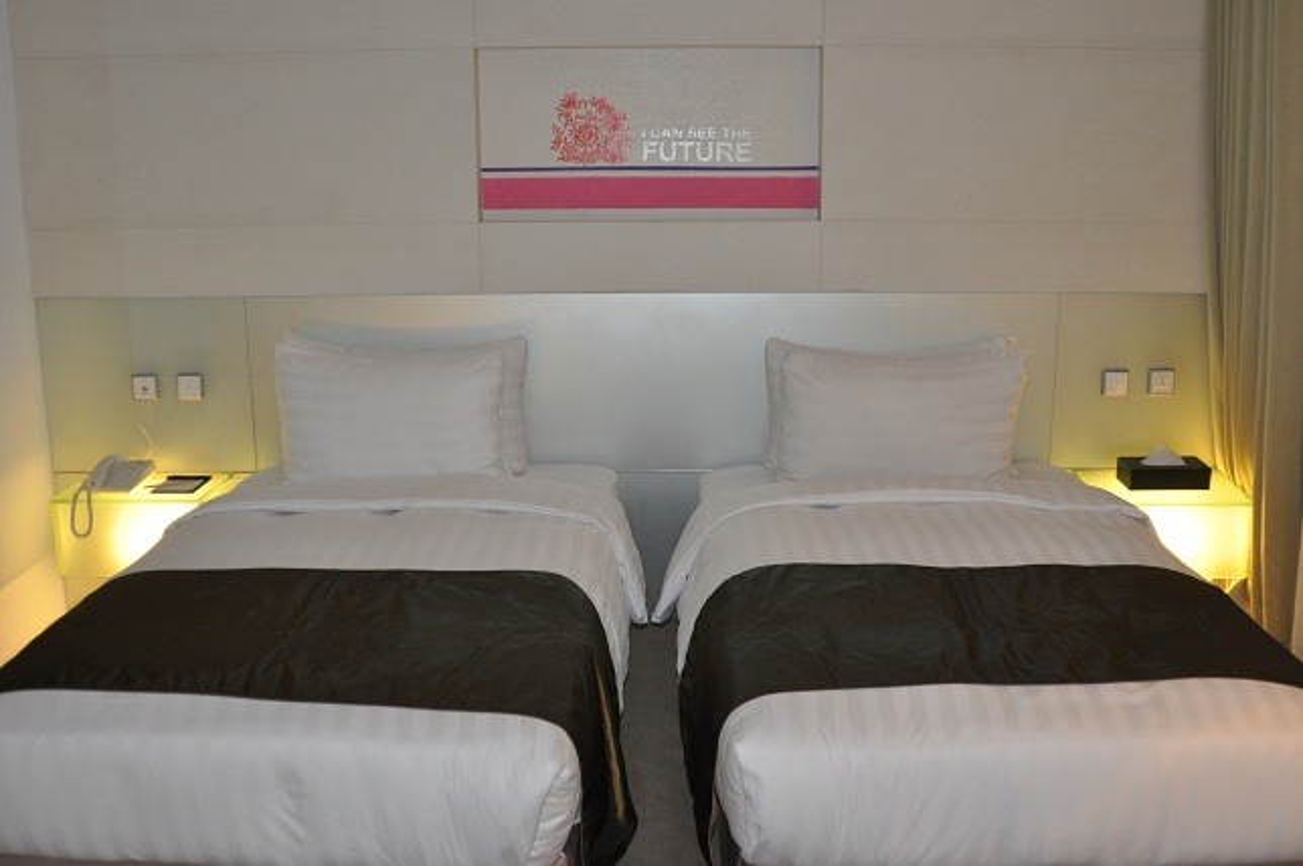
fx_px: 1302
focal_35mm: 36
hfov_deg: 53.2
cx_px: 652
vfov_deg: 36.8
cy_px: 433
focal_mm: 24
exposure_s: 1/60
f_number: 2.8
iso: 800
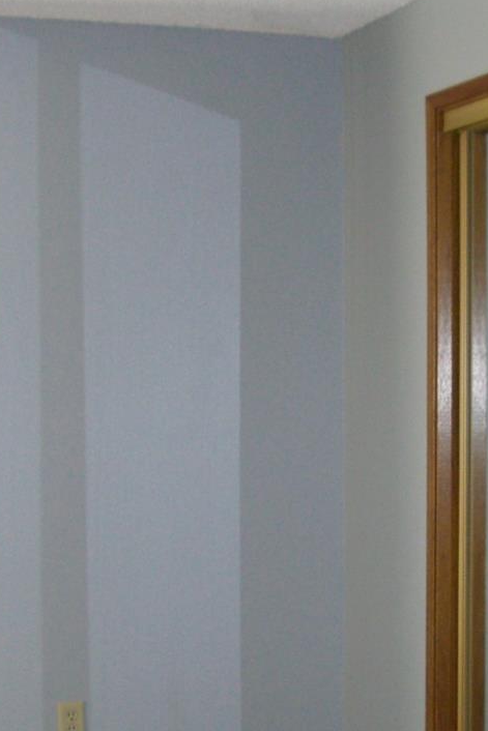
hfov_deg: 16.2
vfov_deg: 24.0
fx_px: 1707
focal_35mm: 84
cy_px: 536
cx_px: 315
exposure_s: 1/60
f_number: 2.8
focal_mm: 7.9
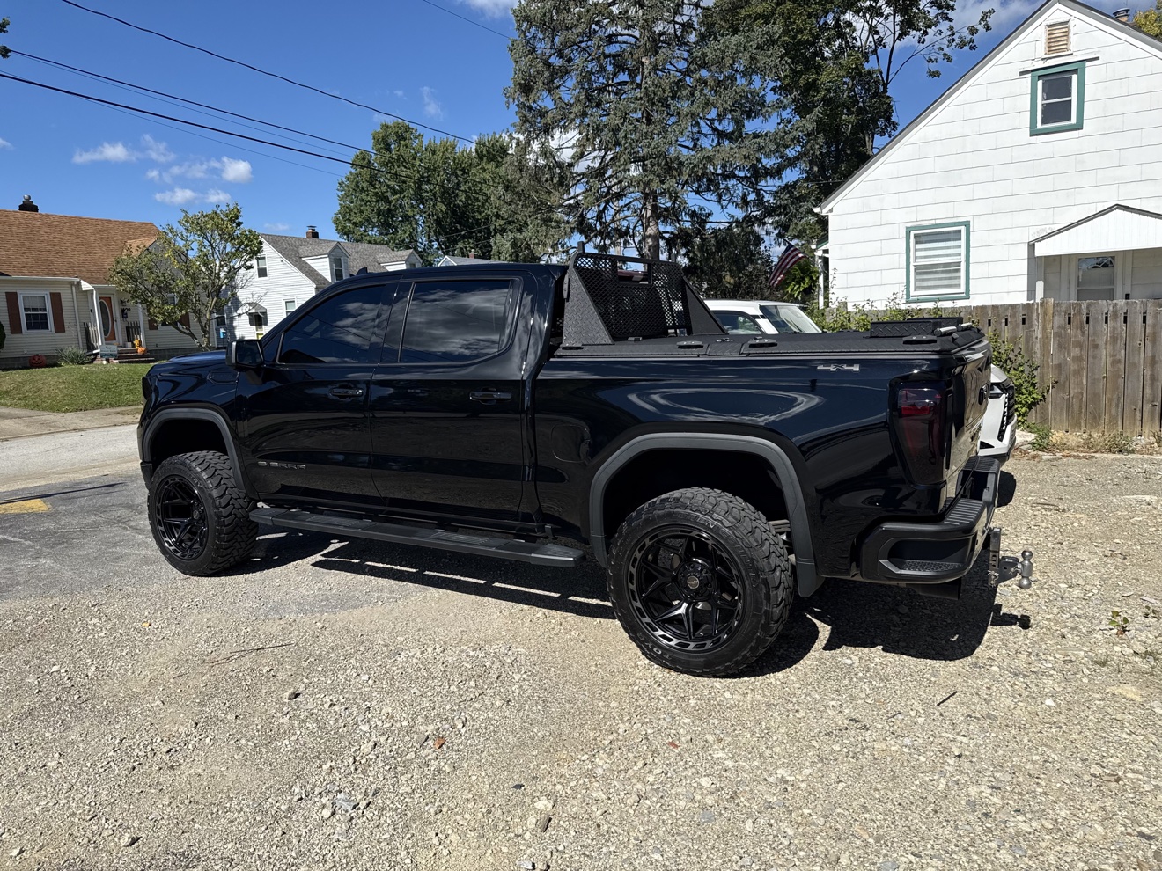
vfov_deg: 56.8
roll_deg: +4.0
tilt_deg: -5.9
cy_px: 436
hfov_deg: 71.6
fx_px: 806
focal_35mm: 24
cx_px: 581
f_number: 1.78
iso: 80
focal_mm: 6.76
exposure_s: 1/5714
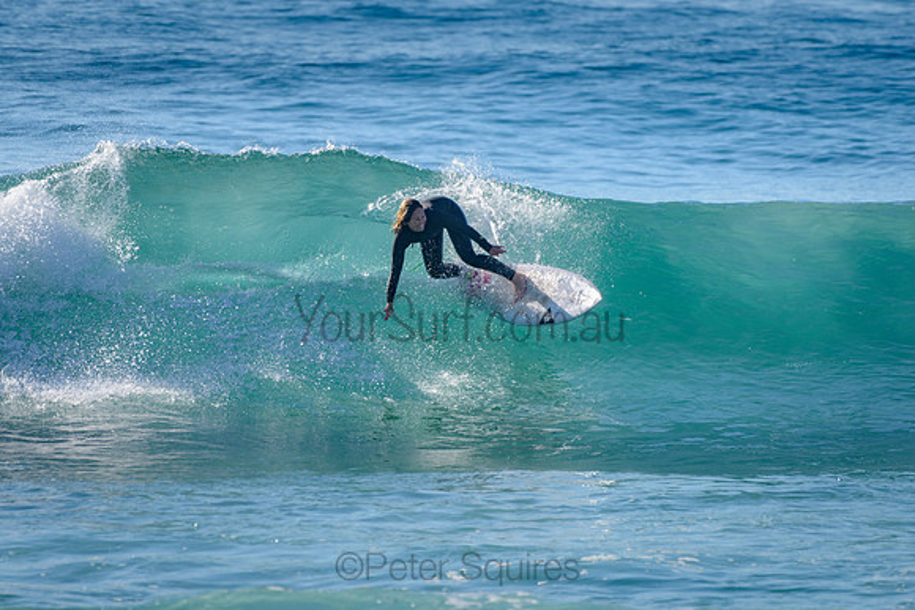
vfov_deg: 2.2
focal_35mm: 613
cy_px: 249
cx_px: 402
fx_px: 15579
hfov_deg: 3.4
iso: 200
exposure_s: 1/2000
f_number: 5.6
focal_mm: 500
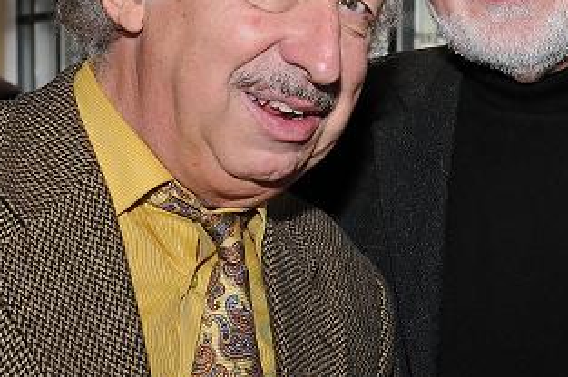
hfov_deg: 20.8
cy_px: 141
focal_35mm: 96
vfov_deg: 14.2
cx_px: 503
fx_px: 1513
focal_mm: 26
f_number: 5.6
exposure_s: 1/60
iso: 400
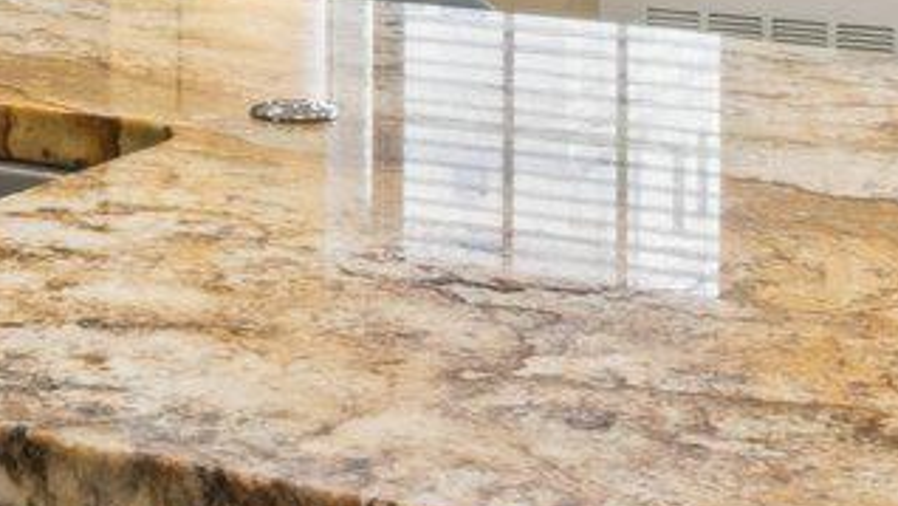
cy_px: -555
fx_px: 2572
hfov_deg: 18.9
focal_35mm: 108
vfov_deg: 10.2
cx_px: -116
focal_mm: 10.5
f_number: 8
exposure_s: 1/10
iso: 250
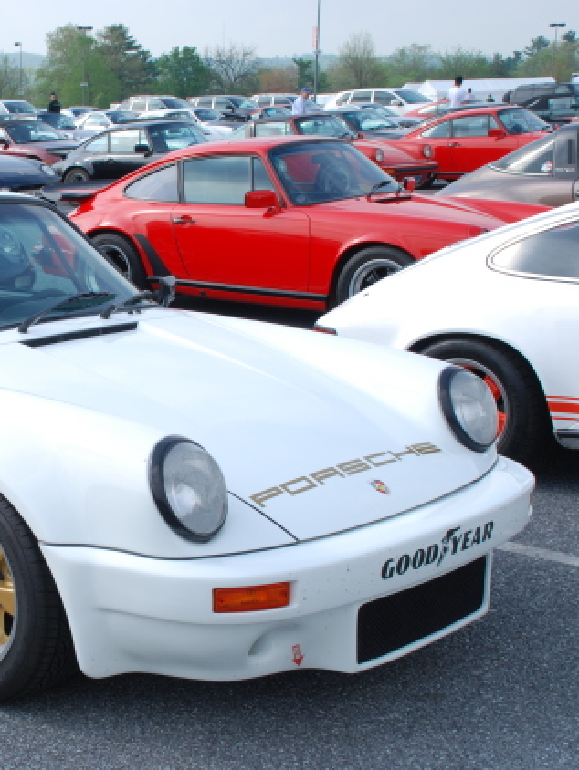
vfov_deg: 28.7
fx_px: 1509
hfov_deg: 21.1
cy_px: 387
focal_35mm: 68
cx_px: 28
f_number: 13
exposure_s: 1/60
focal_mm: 31
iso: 100
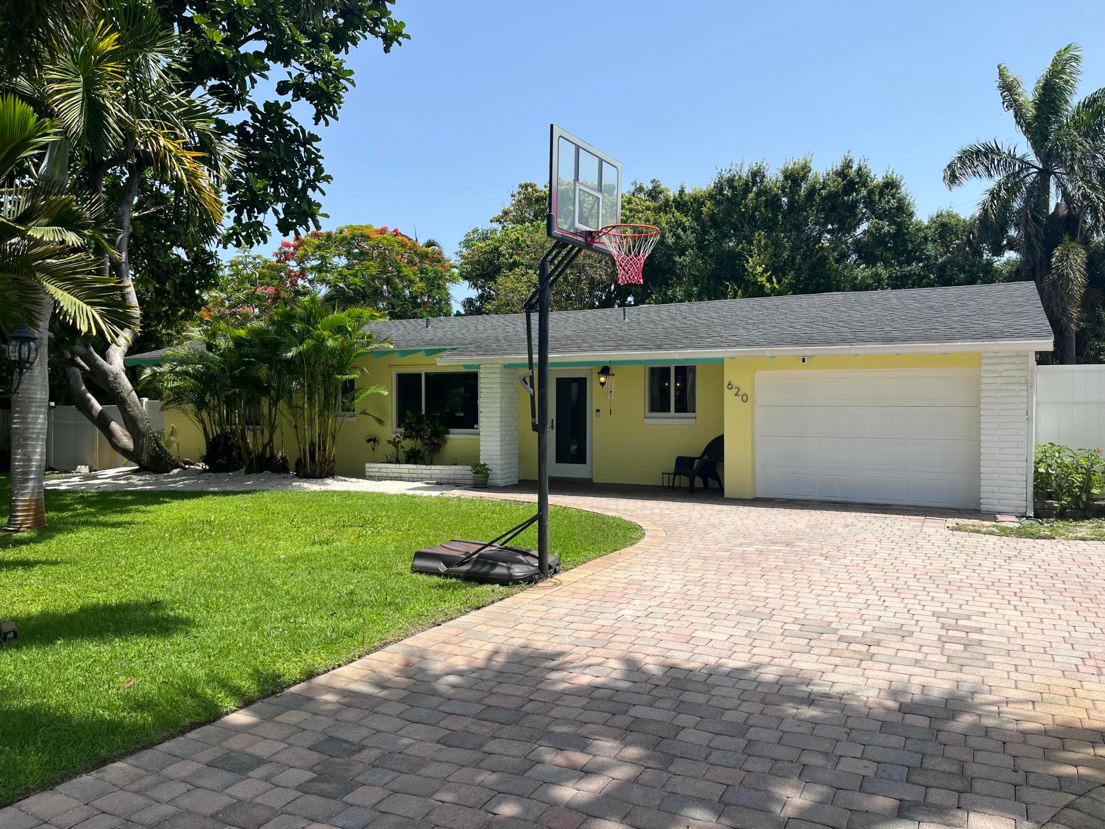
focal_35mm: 26
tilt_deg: -0.6
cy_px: 414
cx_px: 552
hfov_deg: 67.3
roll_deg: +0.2
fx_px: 830
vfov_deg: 53.1
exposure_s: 1/3135
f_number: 1.6
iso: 50
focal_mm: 5.1
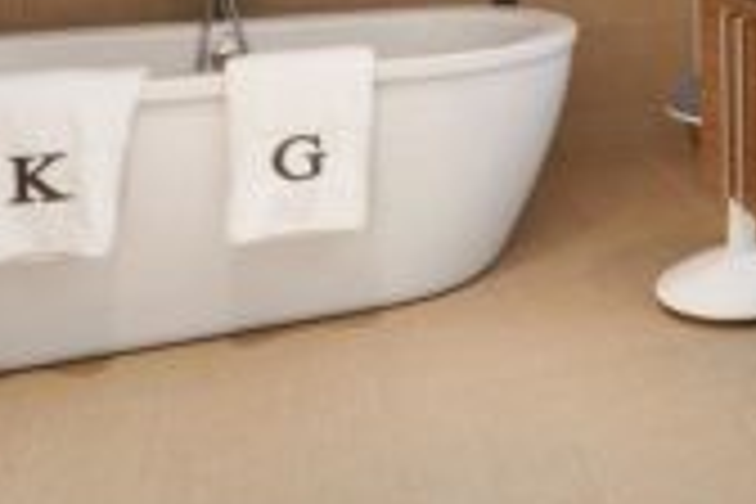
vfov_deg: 21.0
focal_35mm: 57
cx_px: 914
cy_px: -198
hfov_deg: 29.9
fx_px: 1197
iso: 200
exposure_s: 1/1.67
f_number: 8
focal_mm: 16
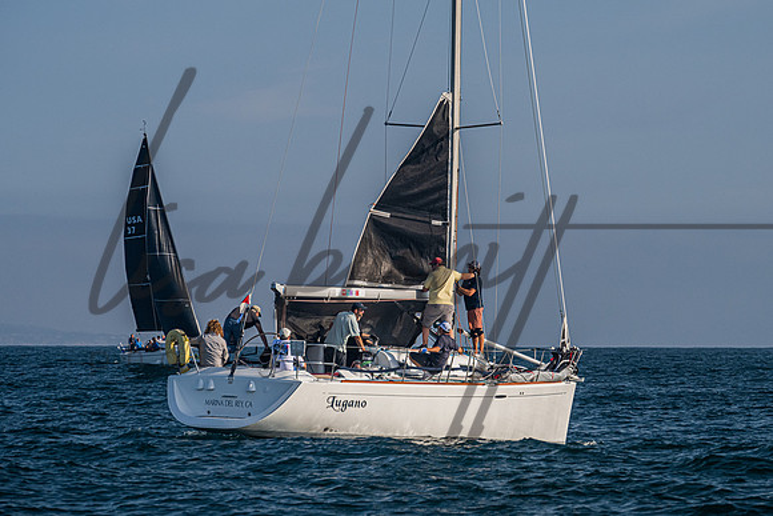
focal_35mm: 188
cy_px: 203
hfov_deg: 11.0
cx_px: 422
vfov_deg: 7.3
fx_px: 4028
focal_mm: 140
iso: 400
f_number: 6.3
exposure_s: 1/1250
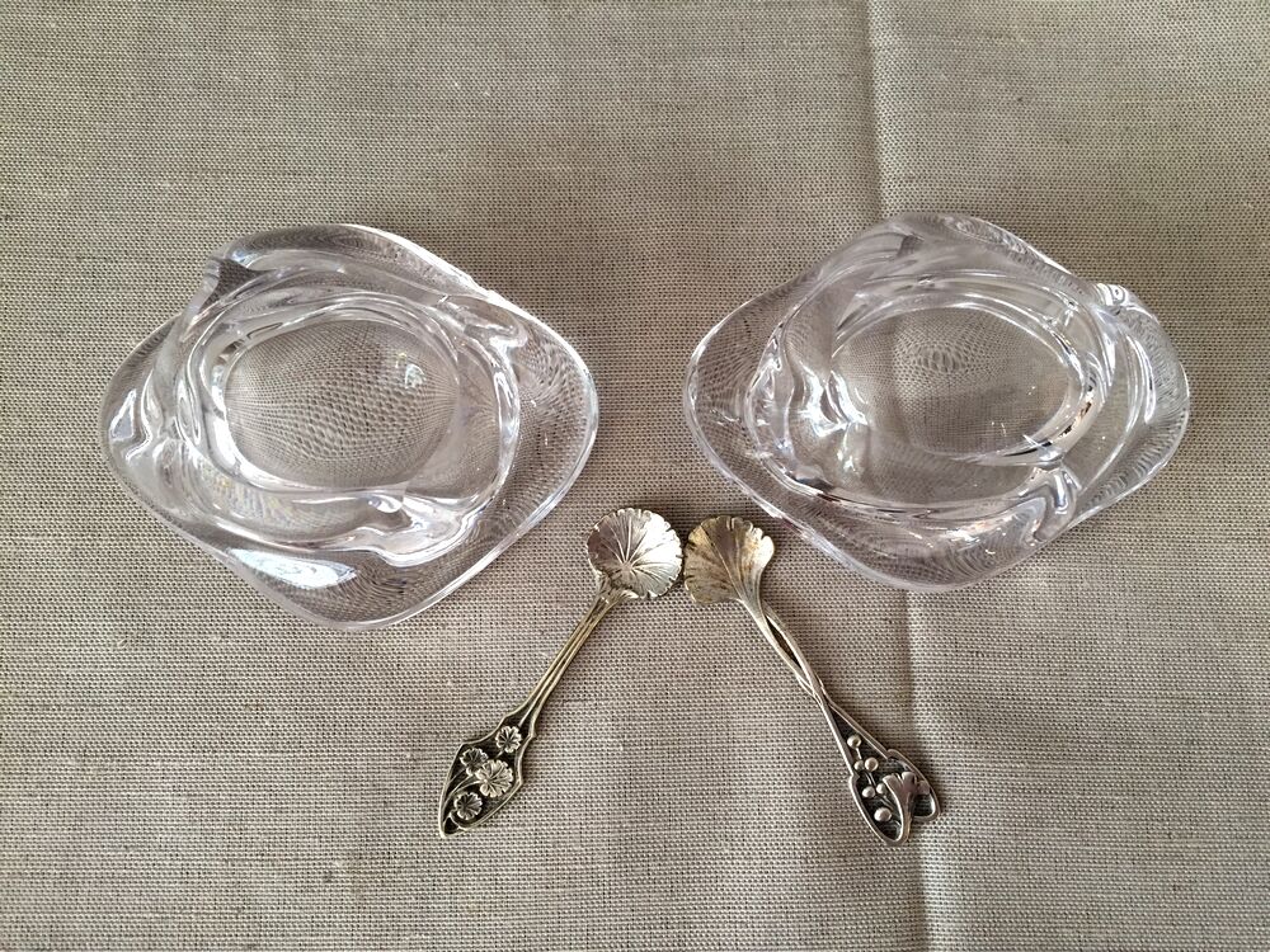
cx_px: 635
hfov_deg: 61.7
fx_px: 1064
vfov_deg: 48.2
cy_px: 476
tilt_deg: -77.3
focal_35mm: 29
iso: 160
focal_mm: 4.15
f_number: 2.2
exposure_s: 1/33
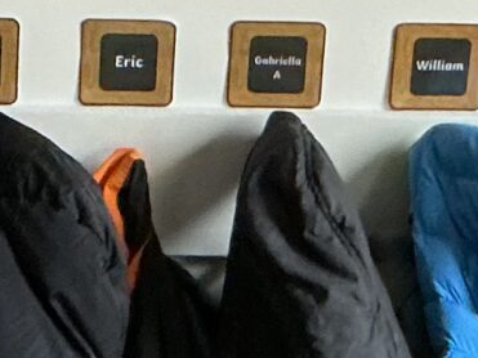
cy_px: 483
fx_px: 2761
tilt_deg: -25.4
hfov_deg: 9.8
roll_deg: -0.6
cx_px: 10
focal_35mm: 200
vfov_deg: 7.3
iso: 250
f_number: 1.8
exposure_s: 1/60
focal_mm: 3
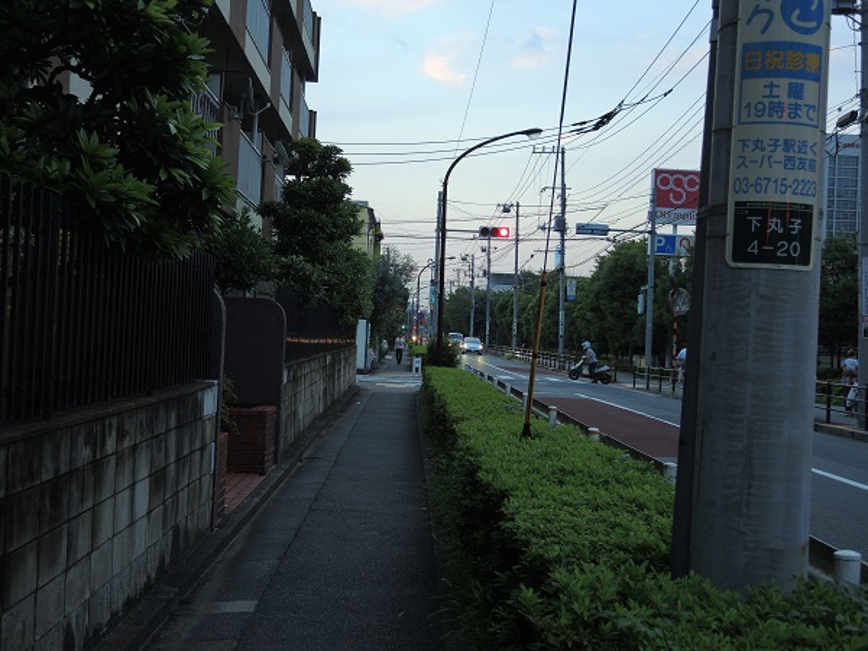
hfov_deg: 41.2
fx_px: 1153
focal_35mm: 46
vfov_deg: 31.5
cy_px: 326
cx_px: 434
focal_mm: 9.9
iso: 160
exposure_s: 1/50
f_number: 2.5
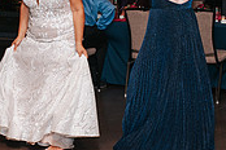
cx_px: 55
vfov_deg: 10.3
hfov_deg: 15.3
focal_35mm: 133
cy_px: 61
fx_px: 835
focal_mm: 35
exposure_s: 1/200
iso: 1000
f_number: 2.8
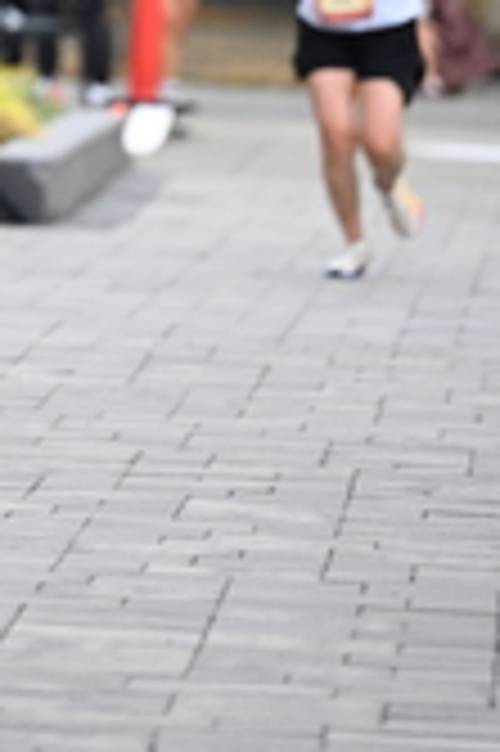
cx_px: -277
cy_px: -270
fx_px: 12045
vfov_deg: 3.6
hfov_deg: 2.4
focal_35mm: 577
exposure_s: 1/2000
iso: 640
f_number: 2.8
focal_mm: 175
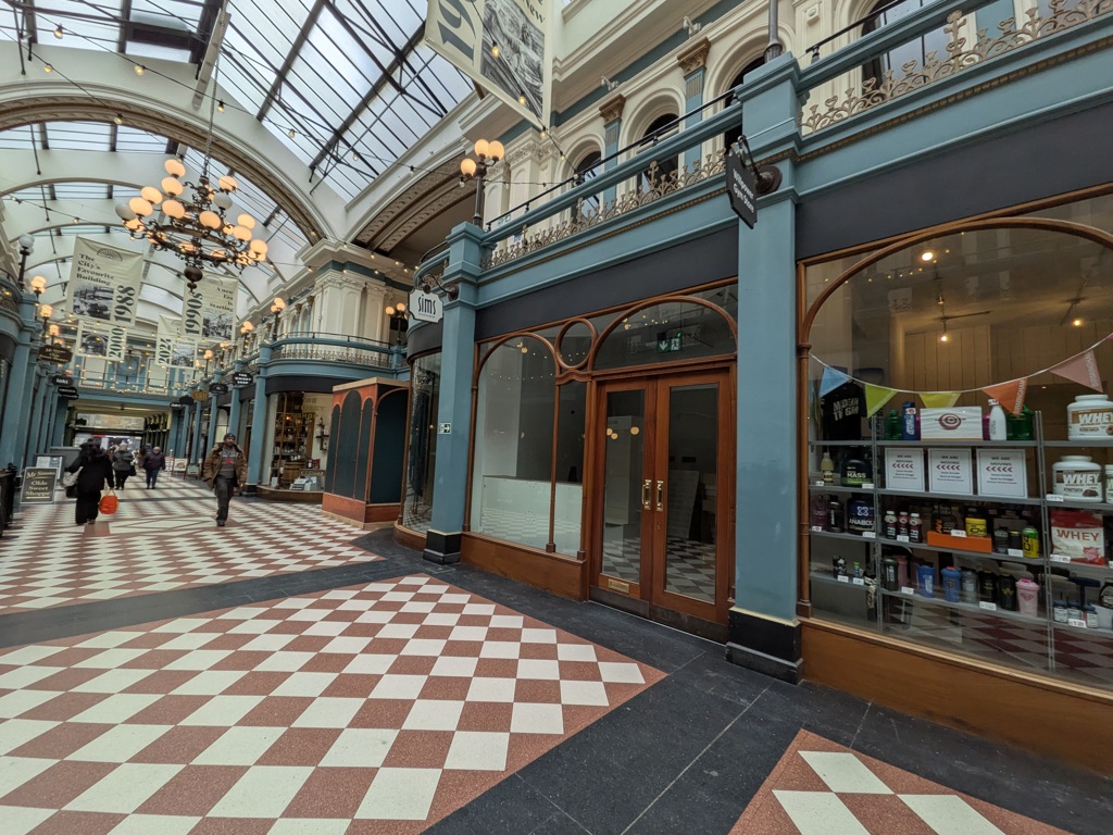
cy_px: 418
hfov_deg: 102.1
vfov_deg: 85.7
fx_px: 450
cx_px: 556
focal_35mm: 14
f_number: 2.2
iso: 56
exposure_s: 1/286
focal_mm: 1.85
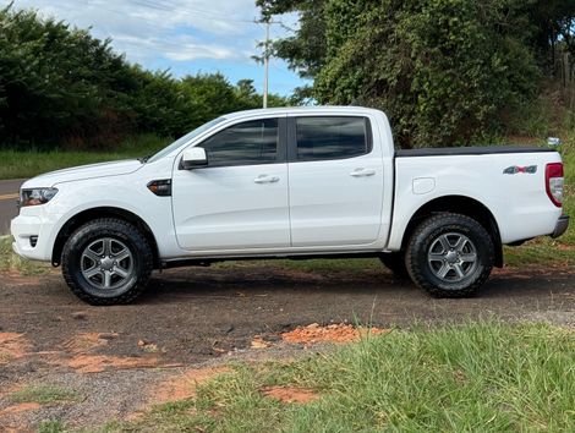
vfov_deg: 30.3
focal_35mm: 48
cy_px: 216
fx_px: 799
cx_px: 288
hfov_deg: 39.6
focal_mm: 6.76
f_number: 1.78
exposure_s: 1/4098
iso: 64
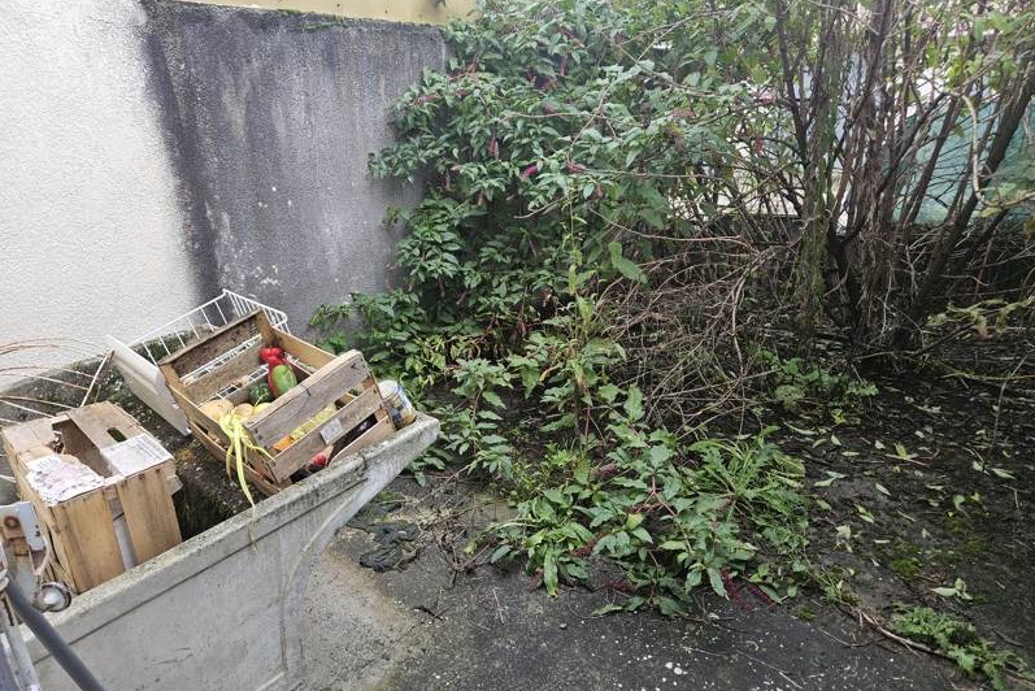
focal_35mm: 24
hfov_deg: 73.7
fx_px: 690
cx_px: 518
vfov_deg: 53.1
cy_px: 320
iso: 64
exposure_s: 1/180
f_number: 1.8
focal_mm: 5.4
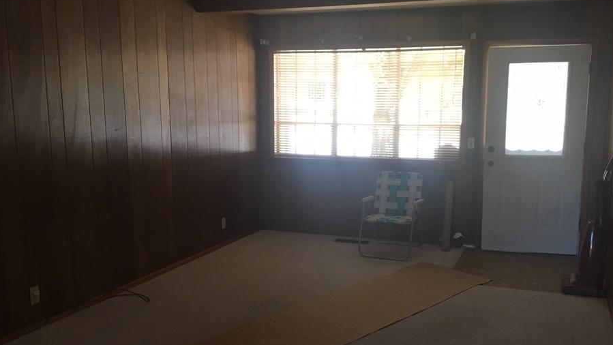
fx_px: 585
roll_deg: -0.8
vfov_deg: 32.8
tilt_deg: -9.0
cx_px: 335
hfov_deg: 55.2
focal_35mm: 36
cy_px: 197
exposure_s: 1/30
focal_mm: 4.15
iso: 64
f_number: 2.2
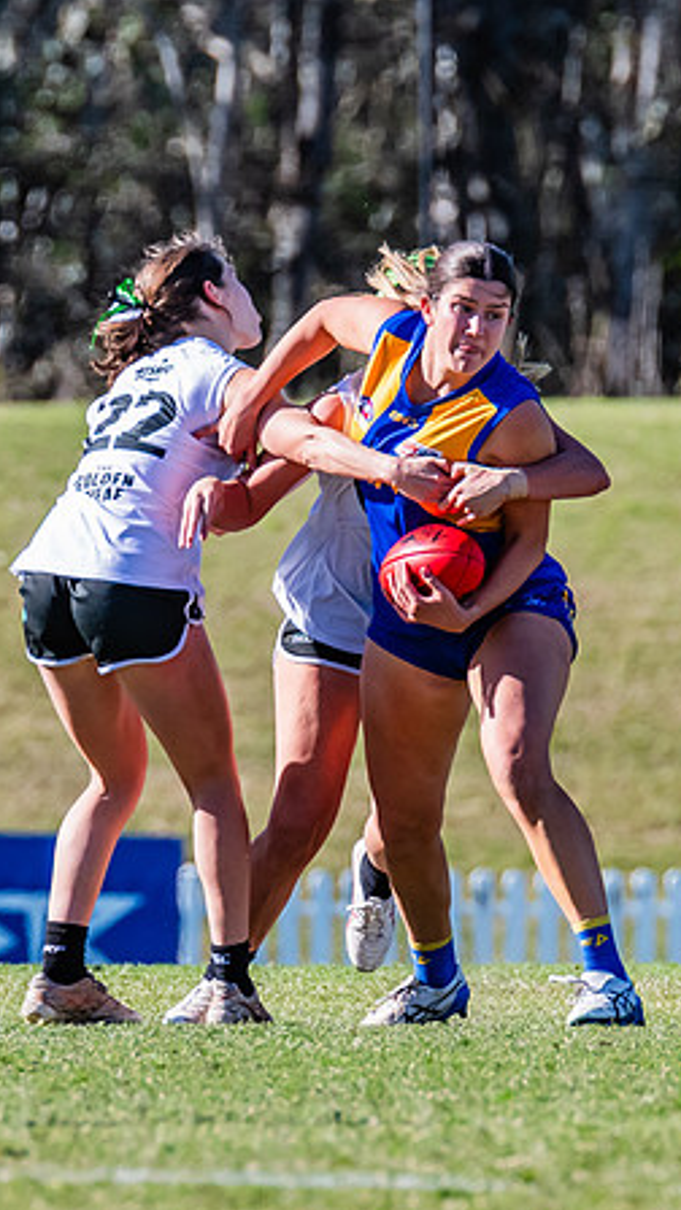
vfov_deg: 1.8
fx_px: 38201
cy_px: 485
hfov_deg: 1.0
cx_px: 197
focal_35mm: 1190
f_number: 8
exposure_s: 1/1250
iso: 640
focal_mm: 420
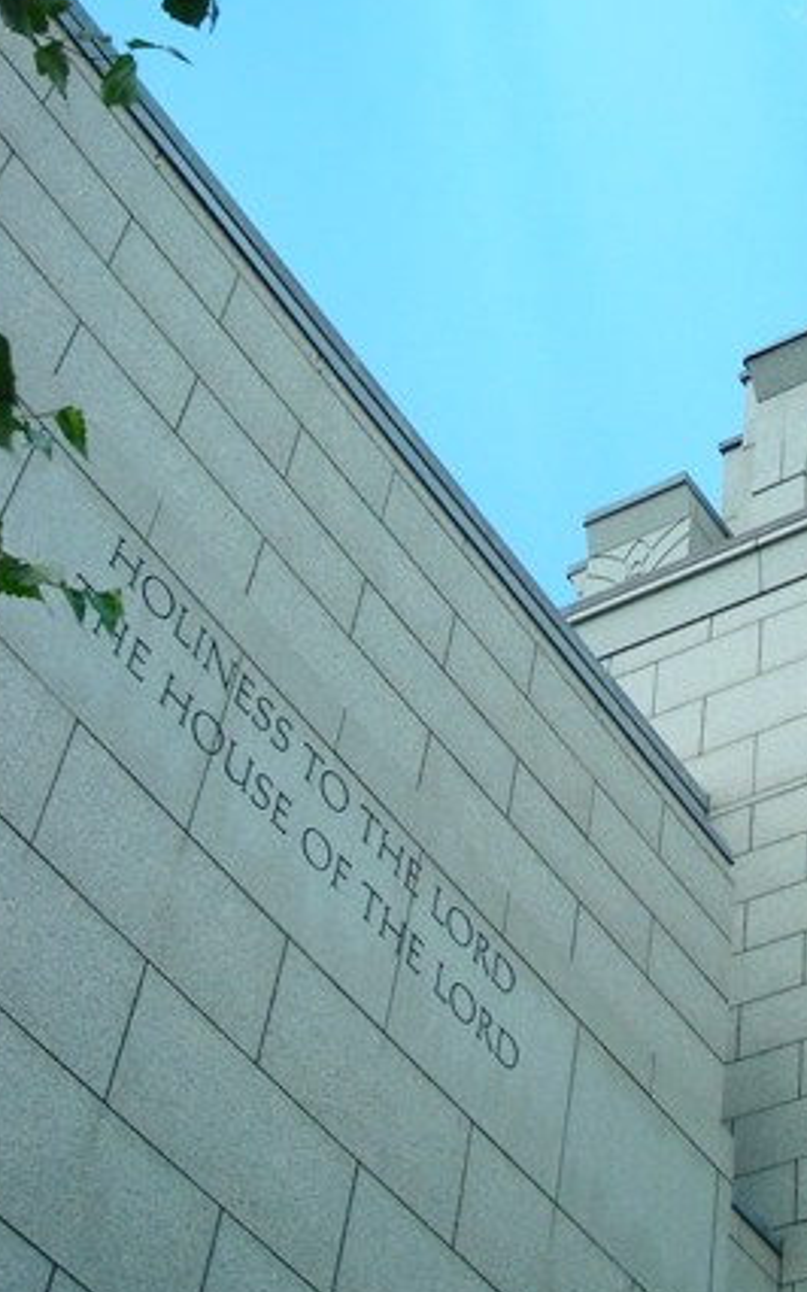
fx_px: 2218
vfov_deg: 32.2
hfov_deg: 20.2
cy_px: 429
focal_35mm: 63
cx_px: 713
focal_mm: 6.3
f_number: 6.4
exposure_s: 1/168
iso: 50
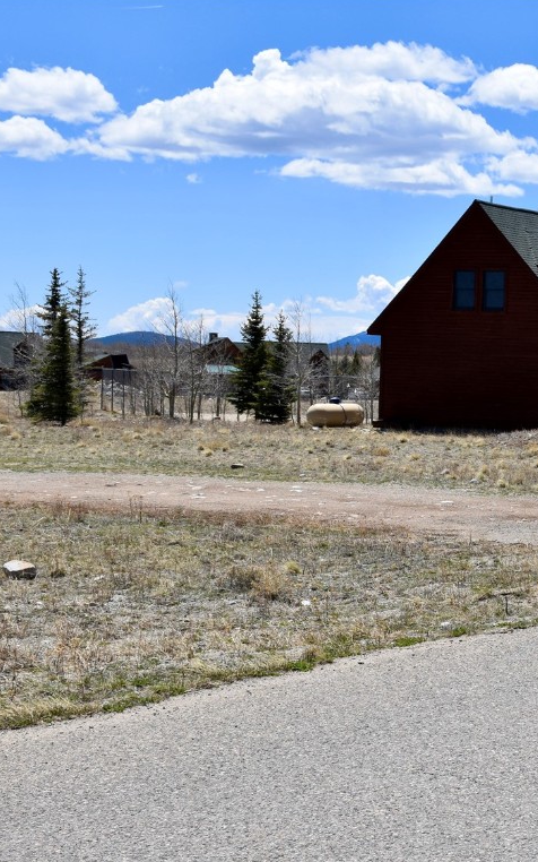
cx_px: 591
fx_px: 1737
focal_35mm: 74
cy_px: 429
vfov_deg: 27.9
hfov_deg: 17.0
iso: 200
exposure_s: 1/400
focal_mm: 32
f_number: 10
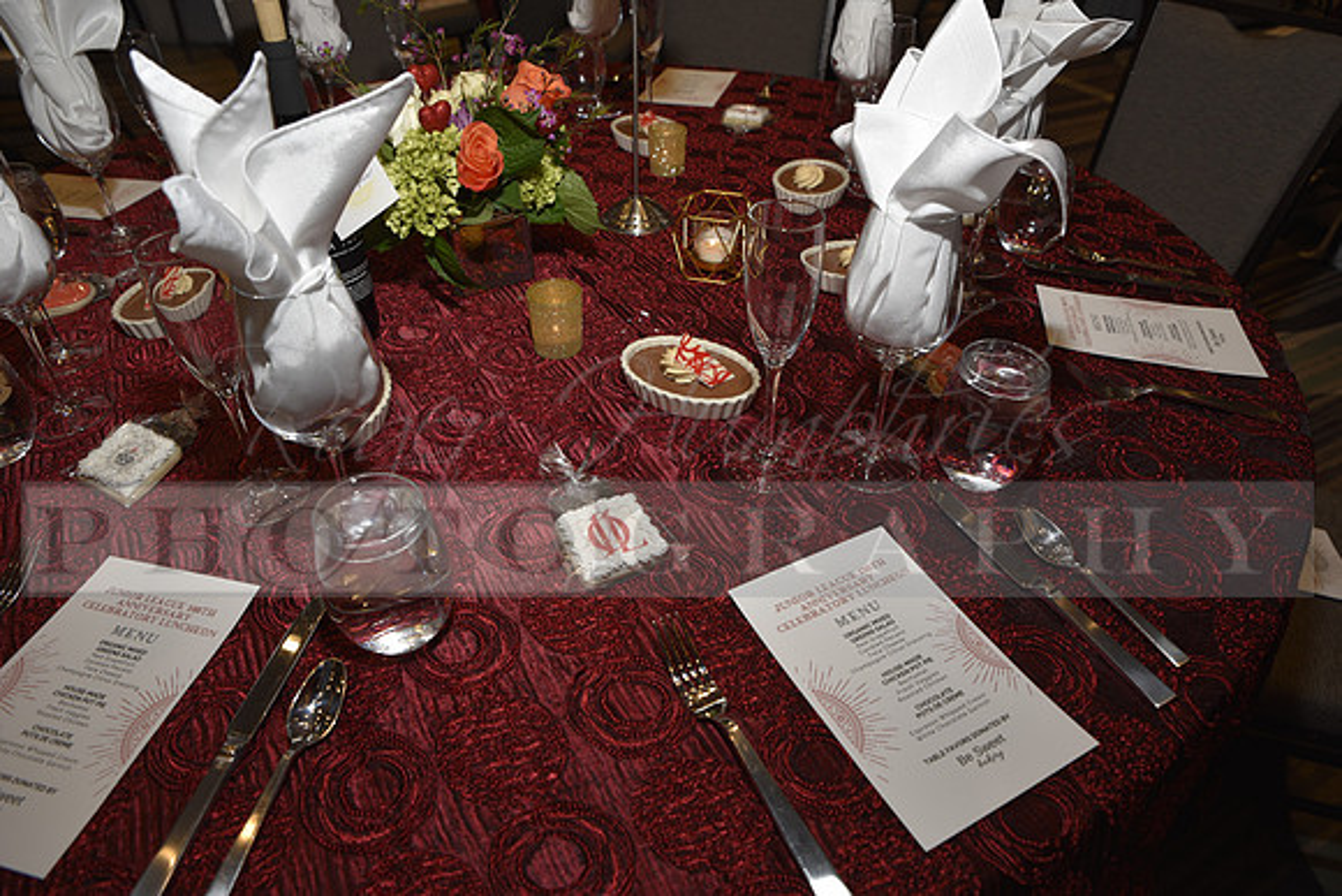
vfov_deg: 53.2
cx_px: 671
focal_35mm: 24
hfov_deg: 73.7
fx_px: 895
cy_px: 448
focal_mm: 24
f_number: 5
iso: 200
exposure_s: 1/60
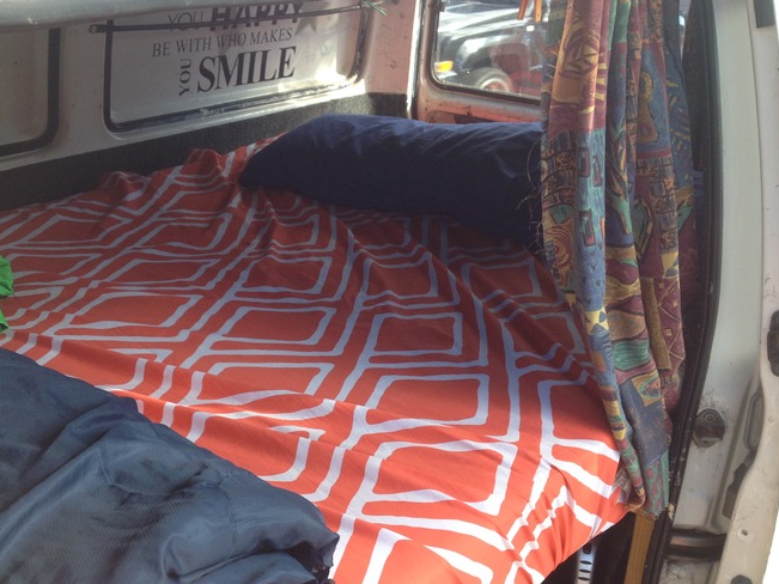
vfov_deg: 33.5
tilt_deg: -26.6
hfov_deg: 43.8
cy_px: 342
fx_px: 967
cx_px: 341
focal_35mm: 43
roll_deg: -1.5
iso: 50
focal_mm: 4.28
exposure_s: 1/208
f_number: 2.4
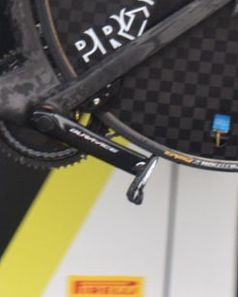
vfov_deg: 6.8
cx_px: -165
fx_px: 2501
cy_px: 91
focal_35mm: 284
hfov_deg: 5.4
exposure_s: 1/60
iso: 640
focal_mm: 48
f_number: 5.3
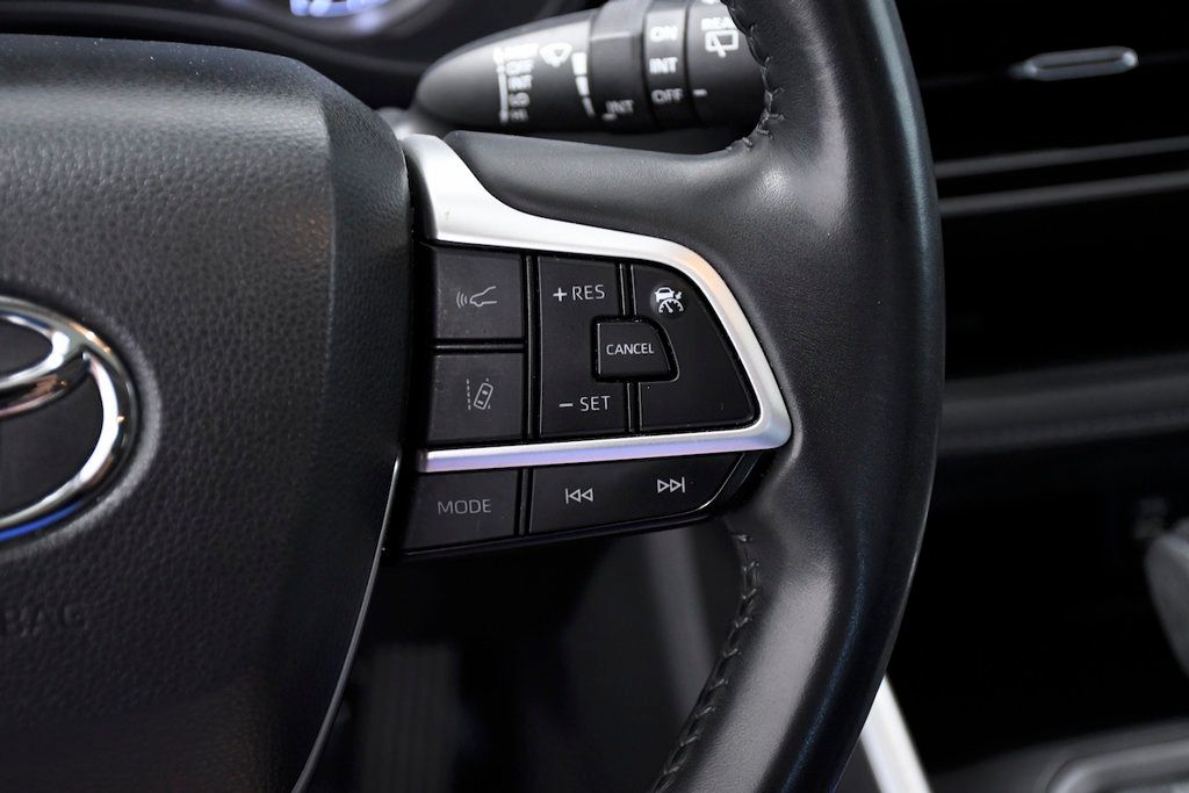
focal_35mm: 72
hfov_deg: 28.1
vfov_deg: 18.9
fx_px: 2378
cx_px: 594
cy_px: 396
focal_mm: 48
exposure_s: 1/80
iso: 2500
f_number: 4.5
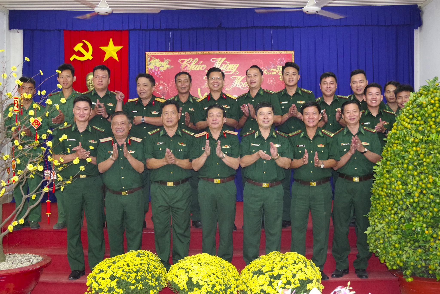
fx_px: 379
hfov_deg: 60.3
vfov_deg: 42.3
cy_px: 147
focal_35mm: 31
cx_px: 220
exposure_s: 1/90
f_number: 5
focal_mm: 21
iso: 1600
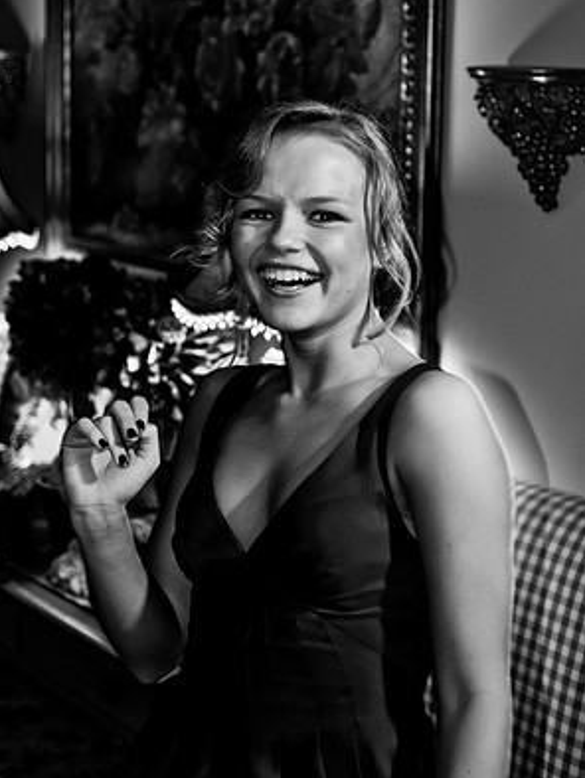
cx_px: 292
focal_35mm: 58
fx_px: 1295
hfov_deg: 25.4
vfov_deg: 33.4
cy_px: 434
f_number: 2
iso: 400
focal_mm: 35
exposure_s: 1/60
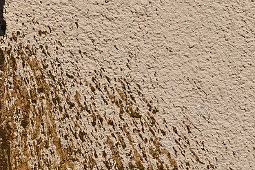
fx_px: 1729
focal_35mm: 244
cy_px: 105
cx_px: 136
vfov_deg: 5.6
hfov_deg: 8.4
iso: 200
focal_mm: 55
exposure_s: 1/250
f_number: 16
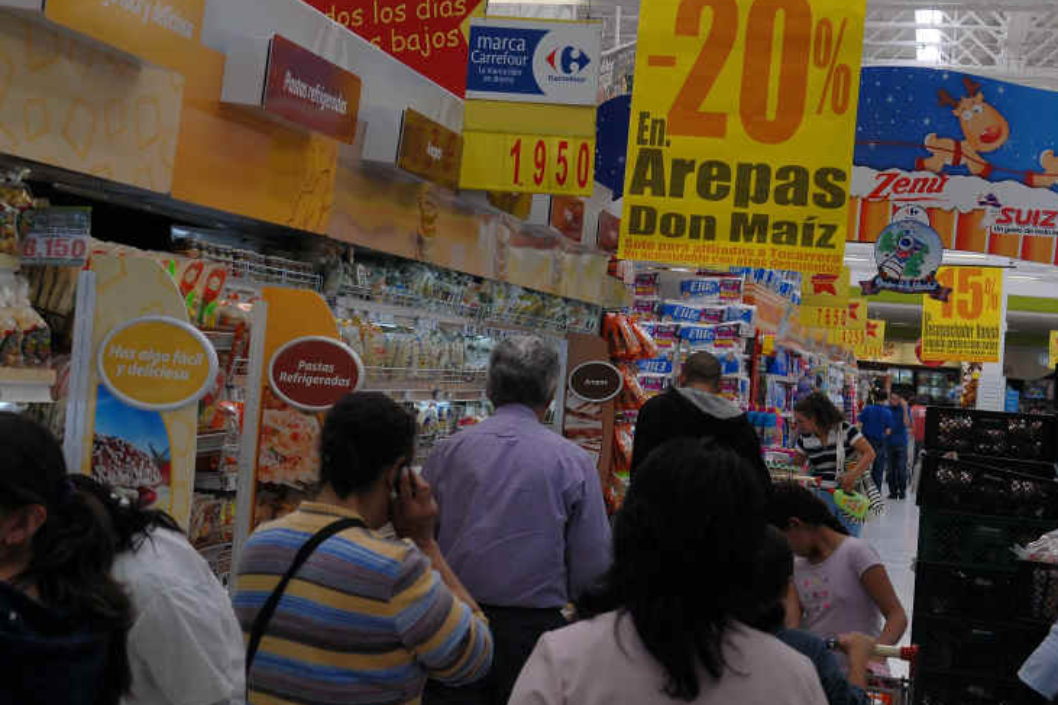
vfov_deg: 19.3
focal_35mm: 71
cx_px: 376
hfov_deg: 28.4
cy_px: 295
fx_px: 2076
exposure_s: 1/160
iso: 250
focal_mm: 35
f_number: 5
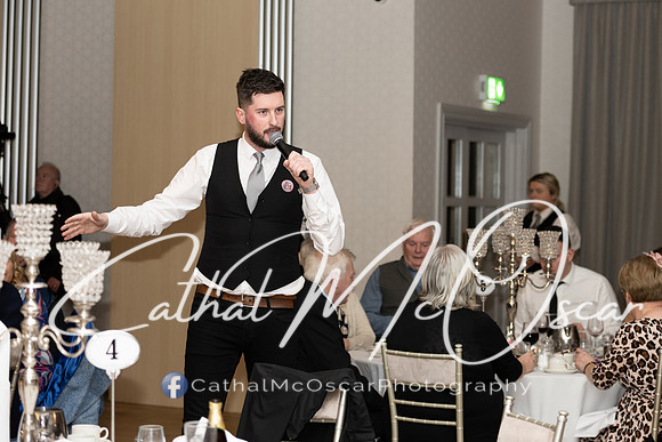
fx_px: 1571
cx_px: 312
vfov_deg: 16.0
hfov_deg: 23.8
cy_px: 177
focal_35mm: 85
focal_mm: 70
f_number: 2.8
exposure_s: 1/160
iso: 400
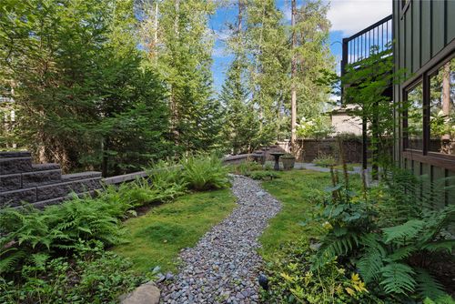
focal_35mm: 16
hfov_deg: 96.7
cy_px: 152
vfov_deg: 73.8
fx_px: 202
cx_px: 228
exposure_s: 1/50
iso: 80
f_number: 5.6
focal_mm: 16
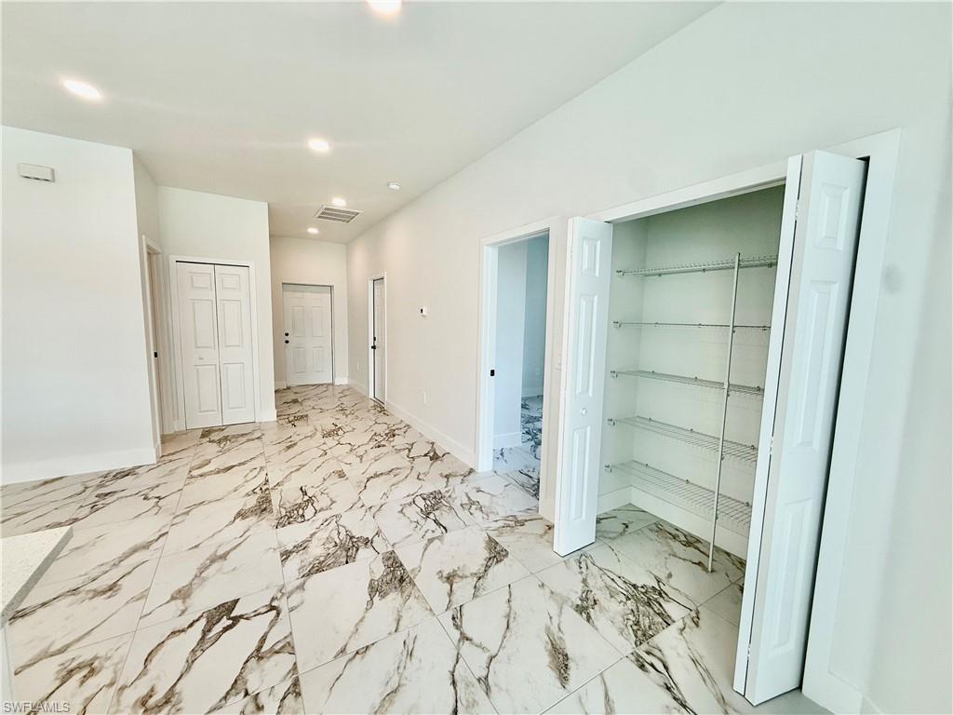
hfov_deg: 102.1
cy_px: 358
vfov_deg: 85.7
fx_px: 385
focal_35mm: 14
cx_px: 476
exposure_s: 1/99
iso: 50
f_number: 2.2
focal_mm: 2.22
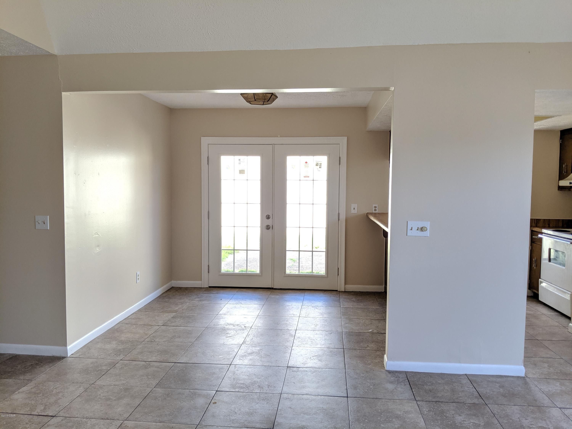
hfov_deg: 65.3
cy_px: 214
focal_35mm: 27
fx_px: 446
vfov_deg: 51.4
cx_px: 286
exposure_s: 1/156
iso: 106
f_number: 1.8
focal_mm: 4.44
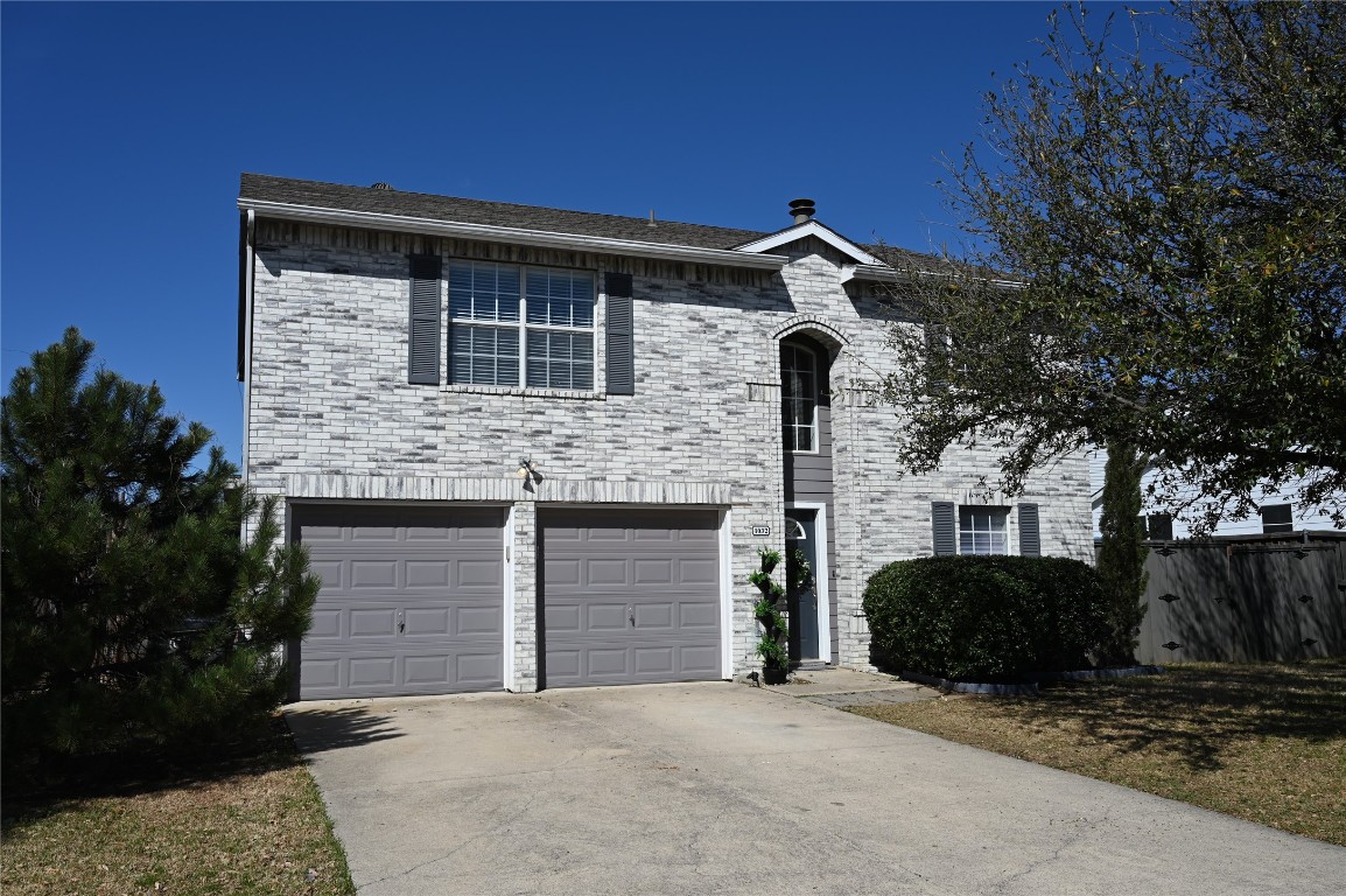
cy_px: 448
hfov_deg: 62.0
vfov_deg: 43.6
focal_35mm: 30
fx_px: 1121
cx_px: 673
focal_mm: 30
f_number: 8
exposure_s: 1/500
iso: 100
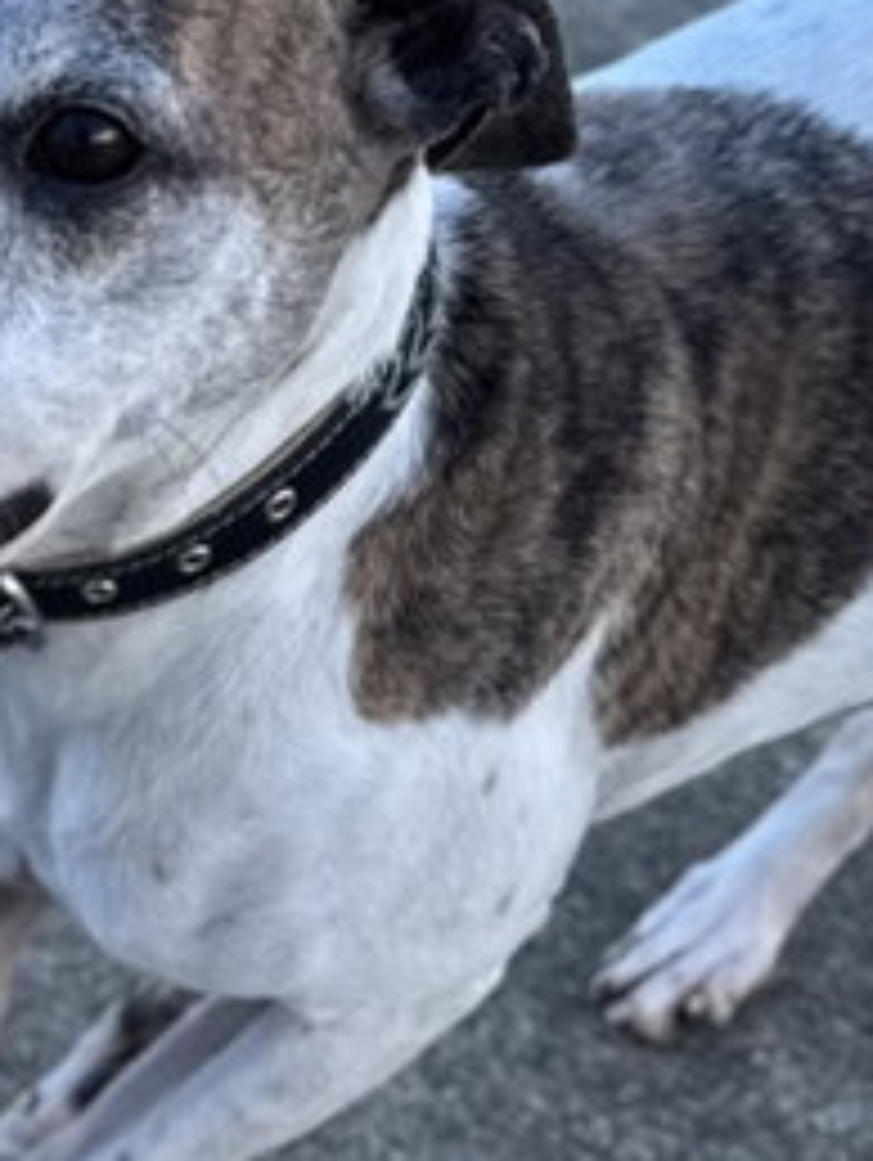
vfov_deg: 30.9
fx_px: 2081
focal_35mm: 62
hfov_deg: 23.7
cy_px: 803
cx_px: 382
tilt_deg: -45.1
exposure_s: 1/1042
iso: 80
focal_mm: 6.76
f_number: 1.78
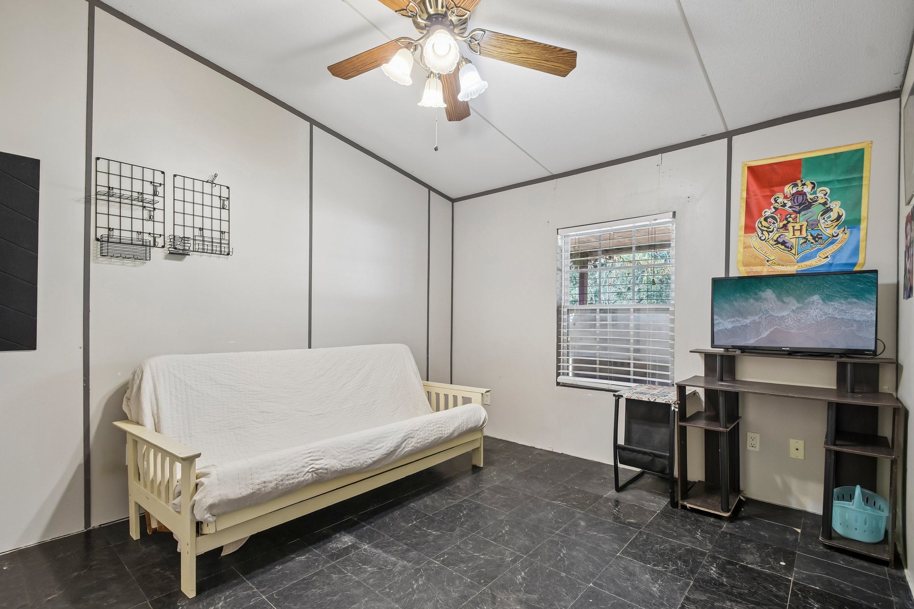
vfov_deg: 77.3
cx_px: 457
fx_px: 381
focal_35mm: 15
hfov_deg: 100.4
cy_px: 304
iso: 400
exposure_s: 1/4
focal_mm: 10
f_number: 8
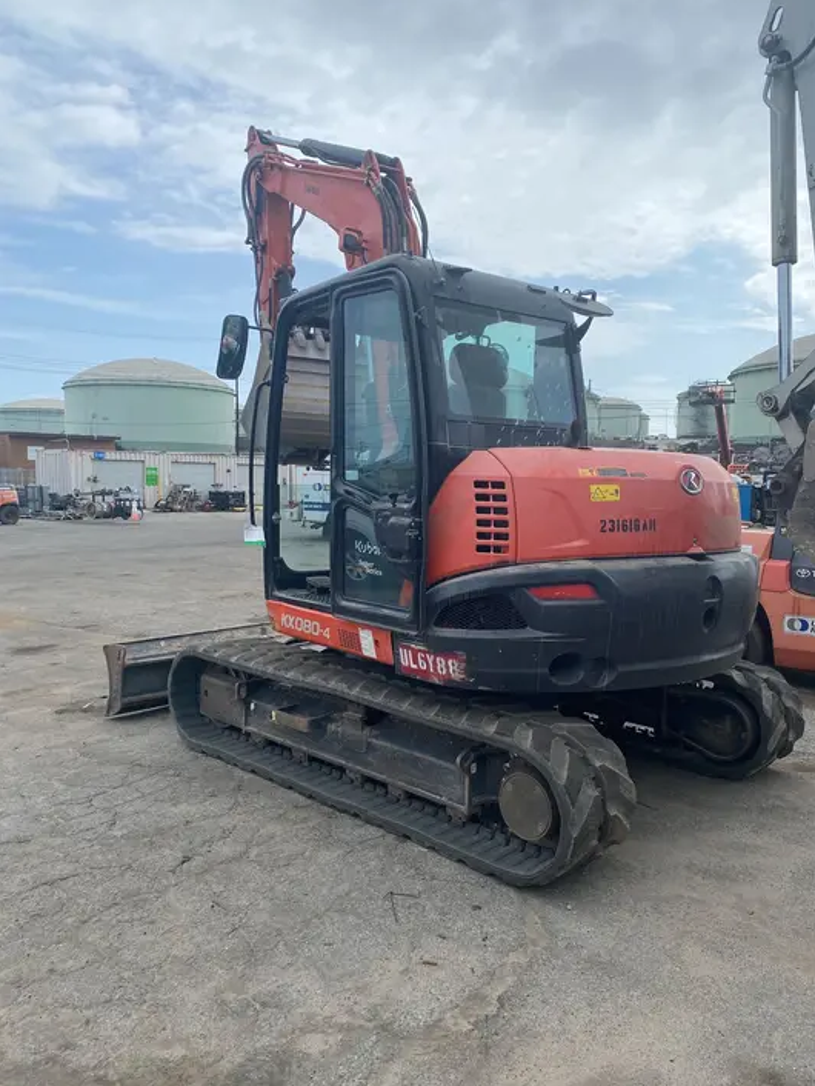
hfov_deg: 51.4
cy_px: 548
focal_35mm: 27
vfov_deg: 65.3
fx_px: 847
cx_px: 421
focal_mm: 4.25
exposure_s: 1/3846
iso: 32
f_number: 1.8
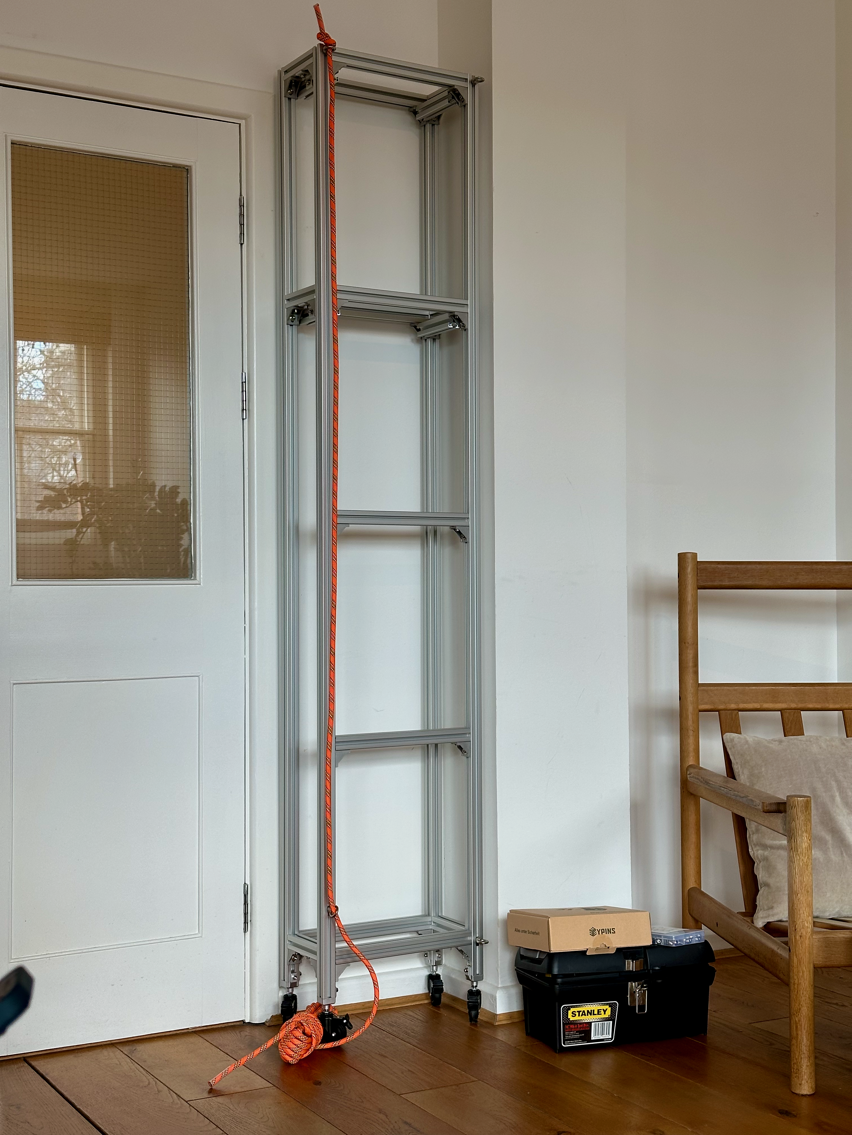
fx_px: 1575
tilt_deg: +1.8
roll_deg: -0.2
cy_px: 568
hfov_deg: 30.3
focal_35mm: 48
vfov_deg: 39.7
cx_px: 426
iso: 40
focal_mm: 6.86
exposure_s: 1/112
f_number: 1.78
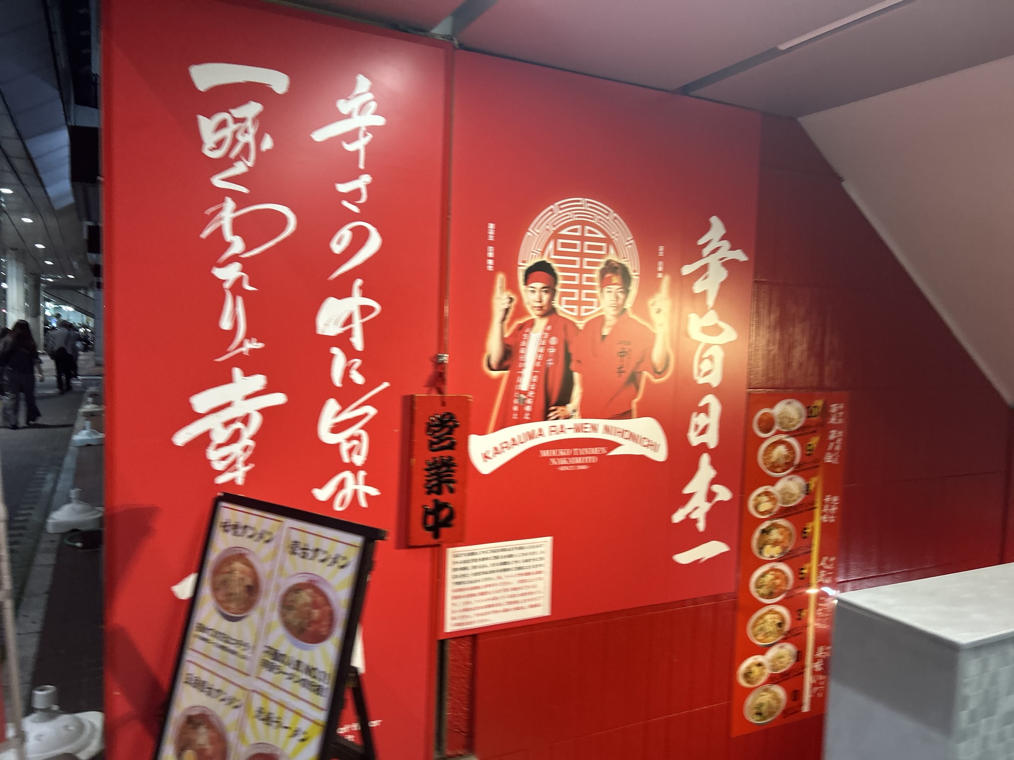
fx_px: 762
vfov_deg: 53.1
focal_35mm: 26
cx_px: 507
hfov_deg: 67.3
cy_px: 380
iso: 125
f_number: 1.5
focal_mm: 5.7
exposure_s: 1/100
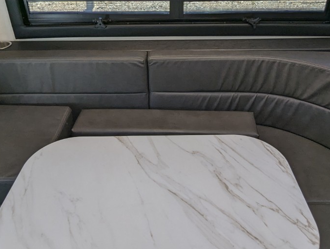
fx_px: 315
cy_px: 101
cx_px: 166
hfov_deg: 55.3
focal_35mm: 33
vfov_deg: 42.9
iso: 96
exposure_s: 1/149
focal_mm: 2.35
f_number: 2.2
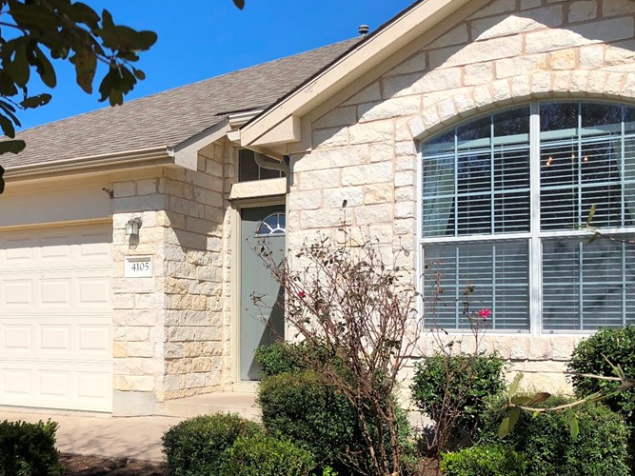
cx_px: 222
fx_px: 789
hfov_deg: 43.4
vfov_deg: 33.4
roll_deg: +0.8
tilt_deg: -0.3
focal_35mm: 43
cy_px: 308
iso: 25
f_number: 1.8
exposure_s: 1/3745
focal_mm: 3.99
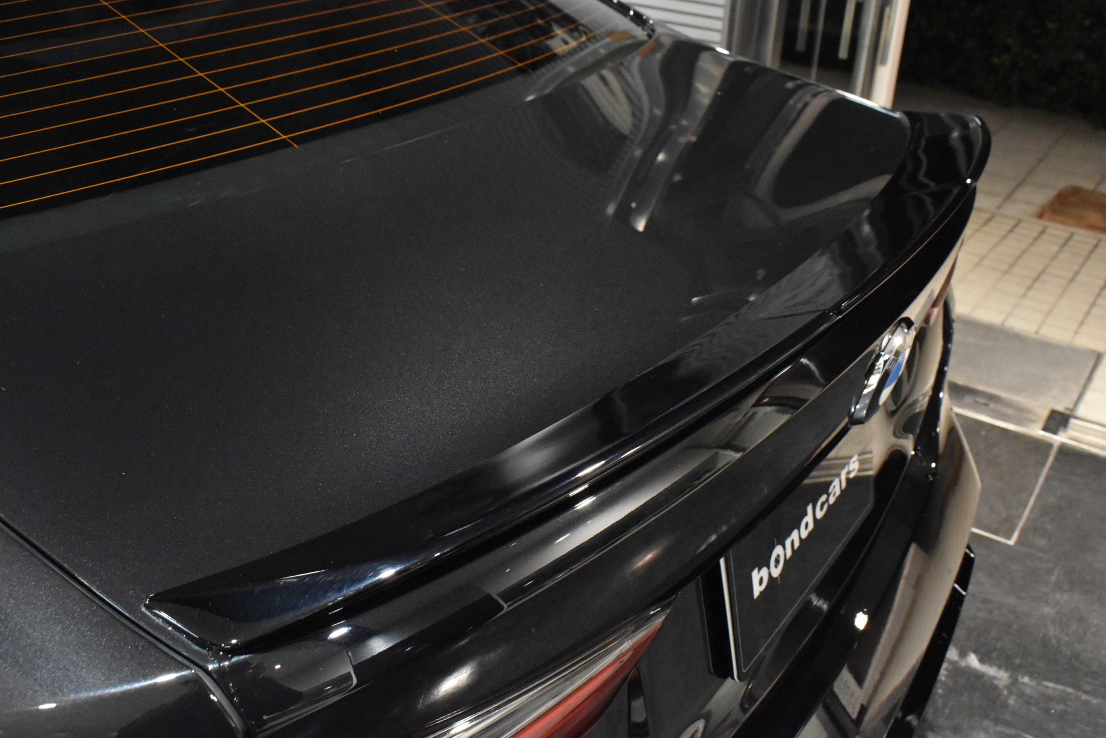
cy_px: 369
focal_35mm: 36
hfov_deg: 53.1
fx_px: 1106
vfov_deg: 36.9
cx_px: 553
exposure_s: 1/40
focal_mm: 24
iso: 6400
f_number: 9
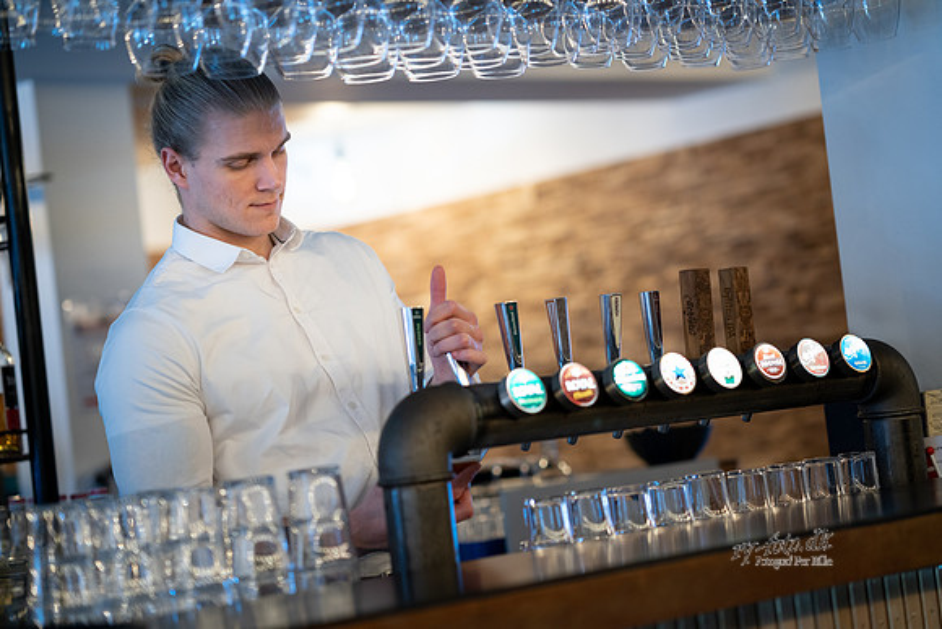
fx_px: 2225
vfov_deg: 16.1
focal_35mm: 85
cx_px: 471
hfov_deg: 23.9
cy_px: 314
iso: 1000
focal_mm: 85
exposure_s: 1/125
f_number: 1.8
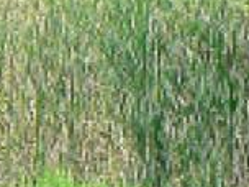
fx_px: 1741
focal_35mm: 242
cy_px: -163
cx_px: -297
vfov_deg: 6.0
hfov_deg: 7.7
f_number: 3.6
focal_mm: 6
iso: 80
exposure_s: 1/100
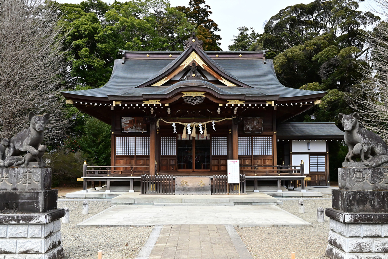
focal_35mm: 35
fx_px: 377
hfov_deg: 54.4
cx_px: 194
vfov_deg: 37.9
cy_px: 130
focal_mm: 35
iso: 4000
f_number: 4
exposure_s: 1/8000
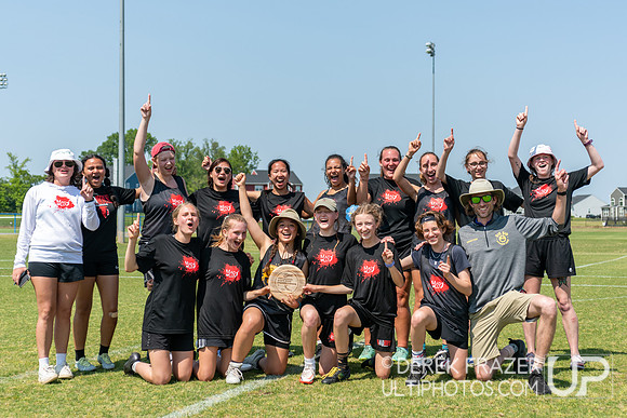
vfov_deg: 22.3
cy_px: 195
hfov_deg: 32.9
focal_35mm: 61
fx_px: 1062
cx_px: 321
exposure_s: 1/1000
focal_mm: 50
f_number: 4.5
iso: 140
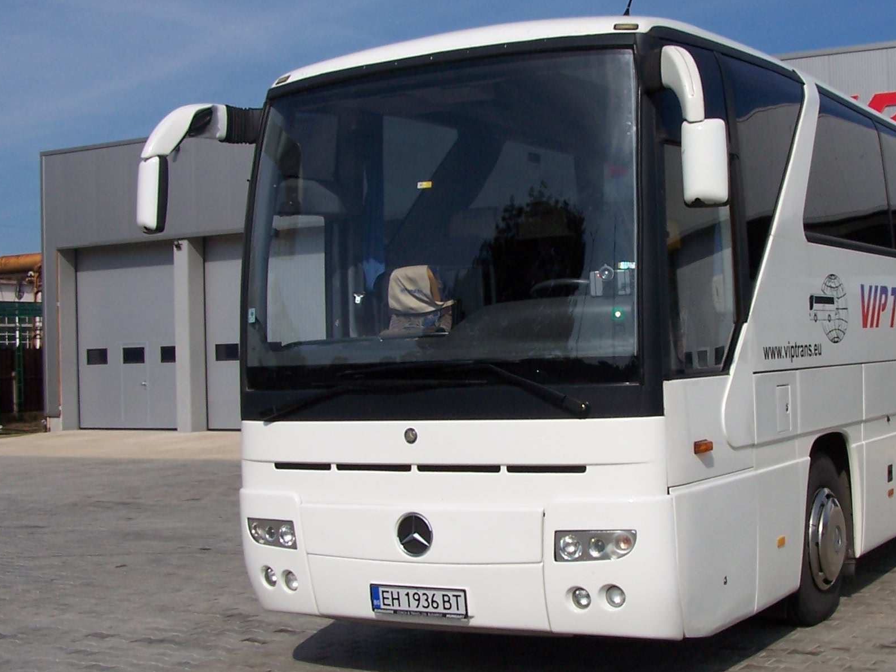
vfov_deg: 26.6
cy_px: 323
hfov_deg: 34.7
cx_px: 569
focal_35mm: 55
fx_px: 1424
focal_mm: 6.3
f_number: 5.6
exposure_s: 1/750
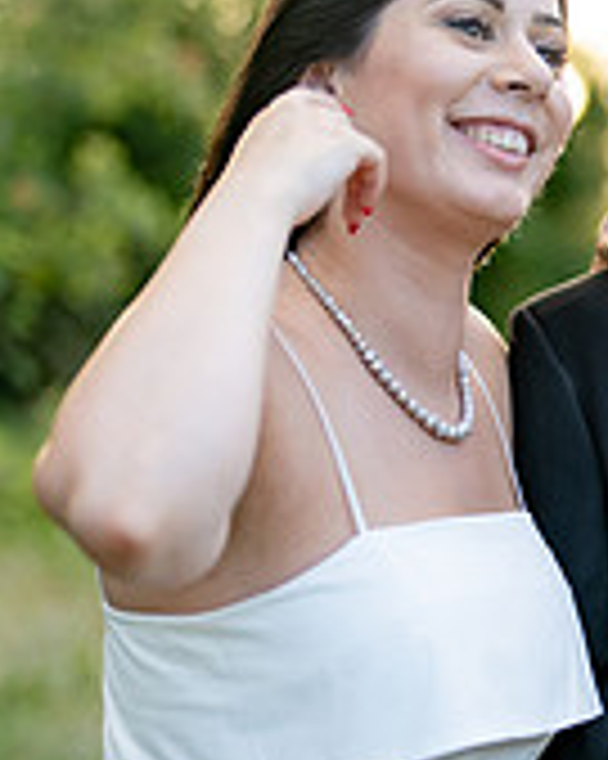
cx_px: 905
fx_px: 3625
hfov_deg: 9.3
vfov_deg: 12.0
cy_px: 429
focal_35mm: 161
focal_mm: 50
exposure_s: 1/800
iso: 100
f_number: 1.2
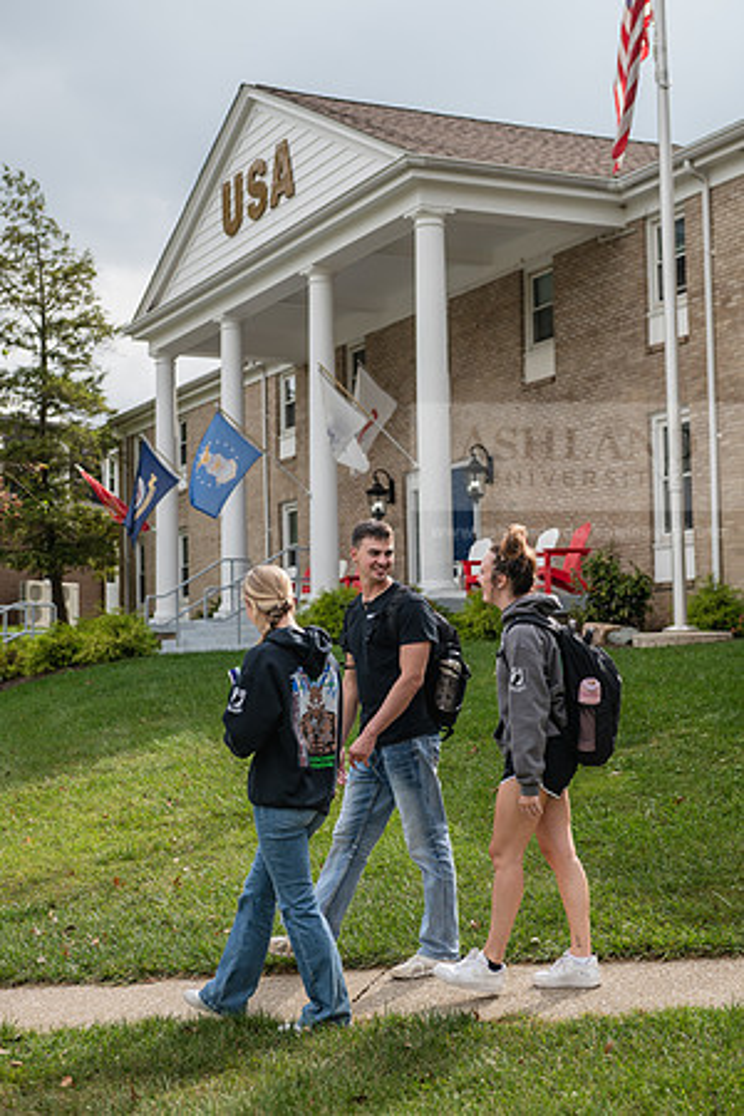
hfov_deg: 24.2
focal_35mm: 56
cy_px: 558
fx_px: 1736
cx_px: 372
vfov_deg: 35.6
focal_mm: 56
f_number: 4
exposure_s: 1/800
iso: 200
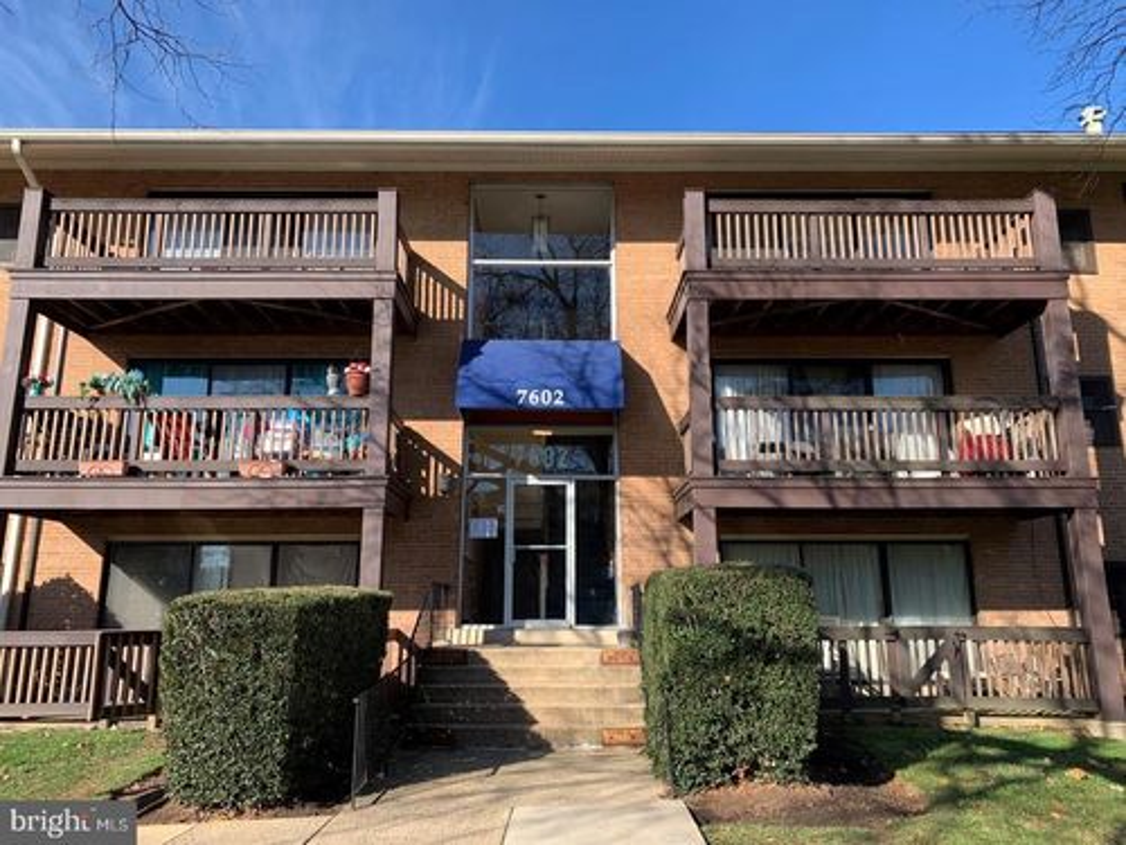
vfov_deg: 53.1
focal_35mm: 26
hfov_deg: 67.3
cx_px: 563
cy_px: 422
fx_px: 846
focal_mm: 4.25
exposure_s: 1/849
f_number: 1.8
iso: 25
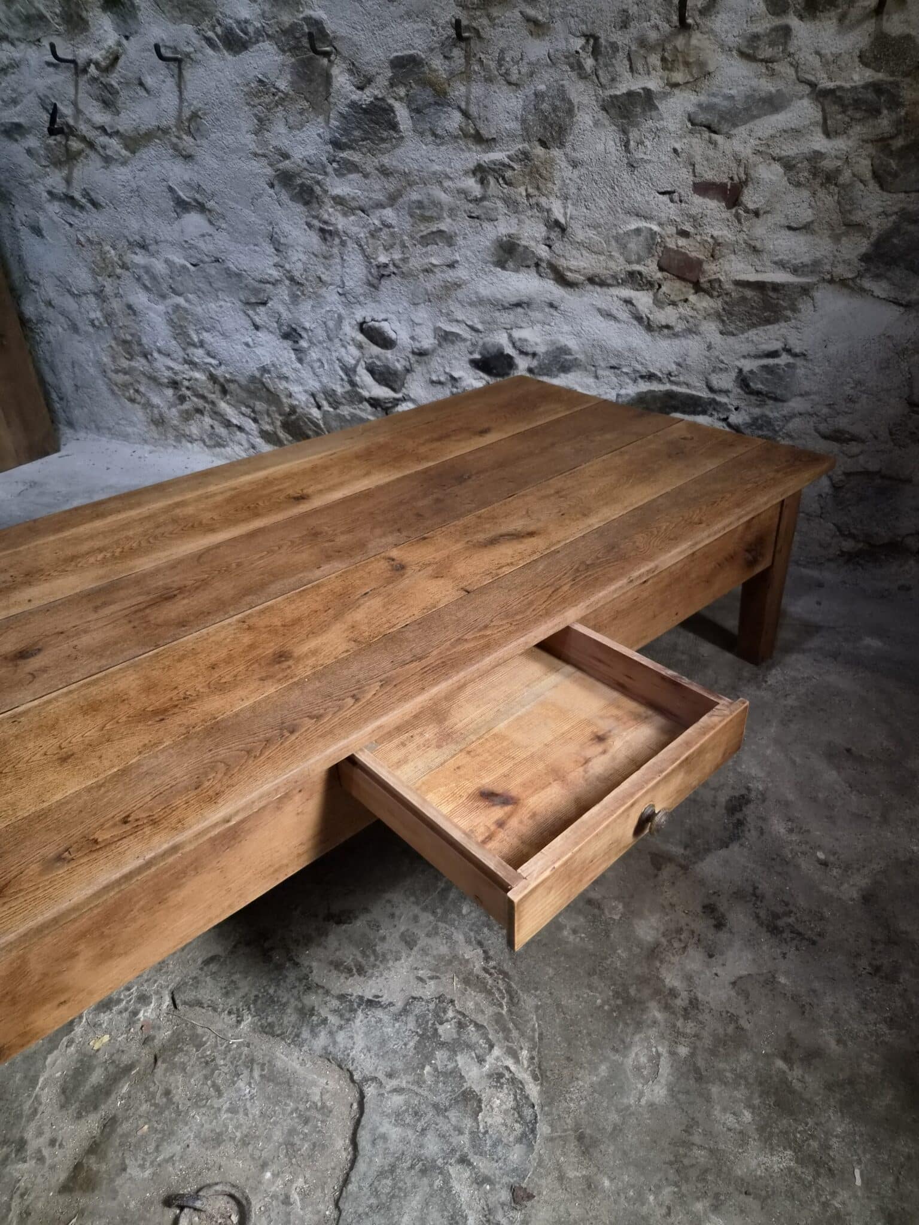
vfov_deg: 73.9
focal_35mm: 23
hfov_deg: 58.9
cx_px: 460
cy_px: 612
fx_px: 814
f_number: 1.8
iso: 1600
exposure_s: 1/100
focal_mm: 5.4
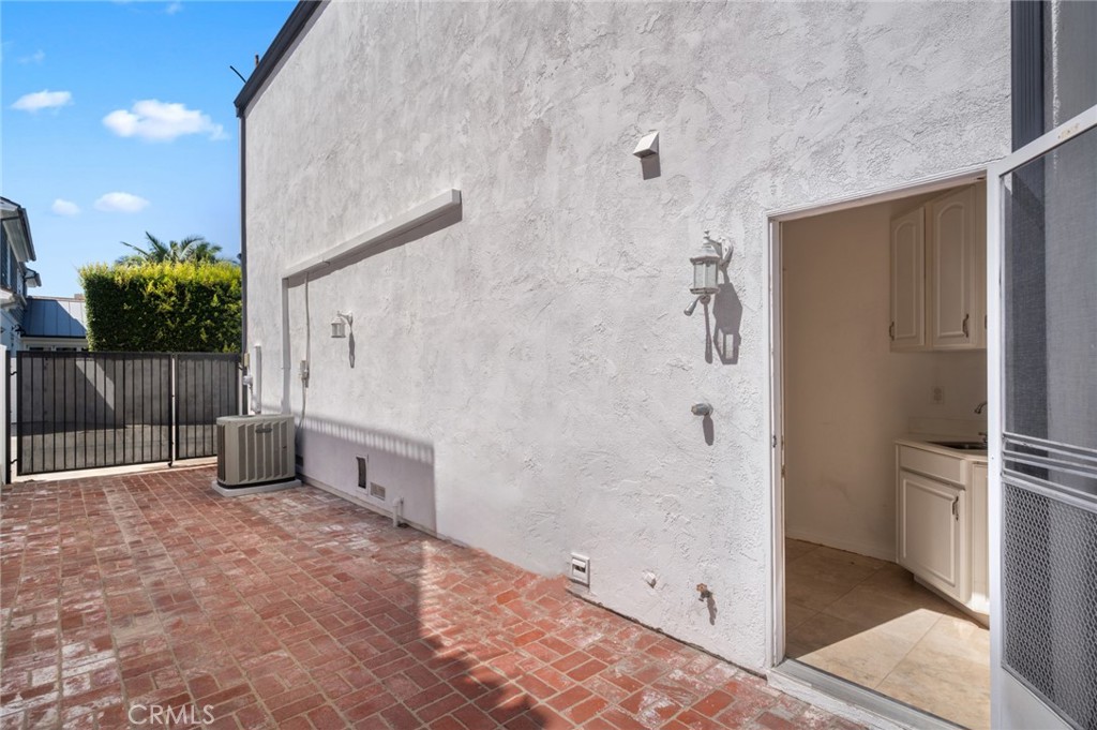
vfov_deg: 67.3
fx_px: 548
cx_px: 548
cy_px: 365
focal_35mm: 18
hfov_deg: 90.0
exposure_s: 1/100
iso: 100
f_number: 10
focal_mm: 18
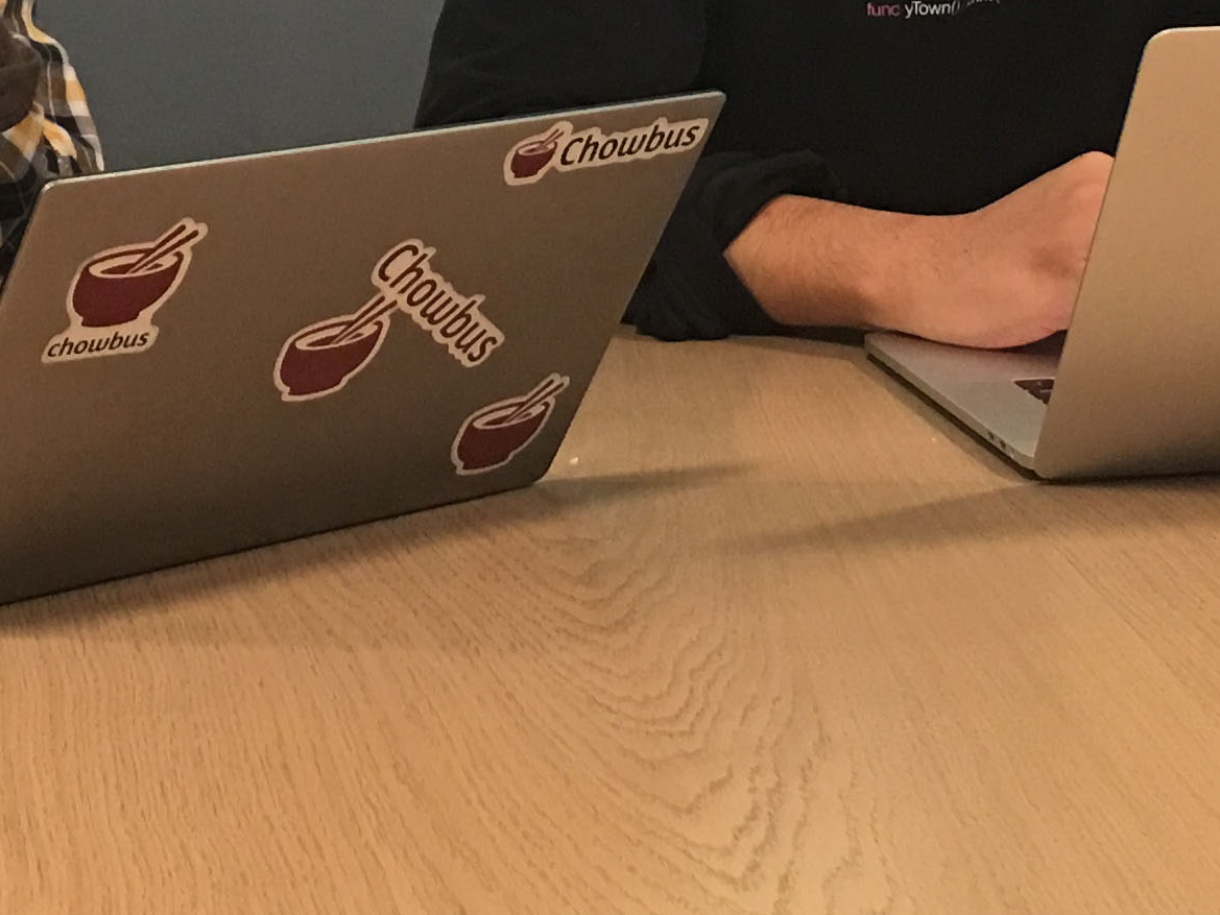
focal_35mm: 100
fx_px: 3525
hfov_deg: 19.6
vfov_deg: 14.1
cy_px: -348
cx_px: 532
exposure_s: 1/15
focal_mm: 4.15
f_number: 2.2
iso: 64
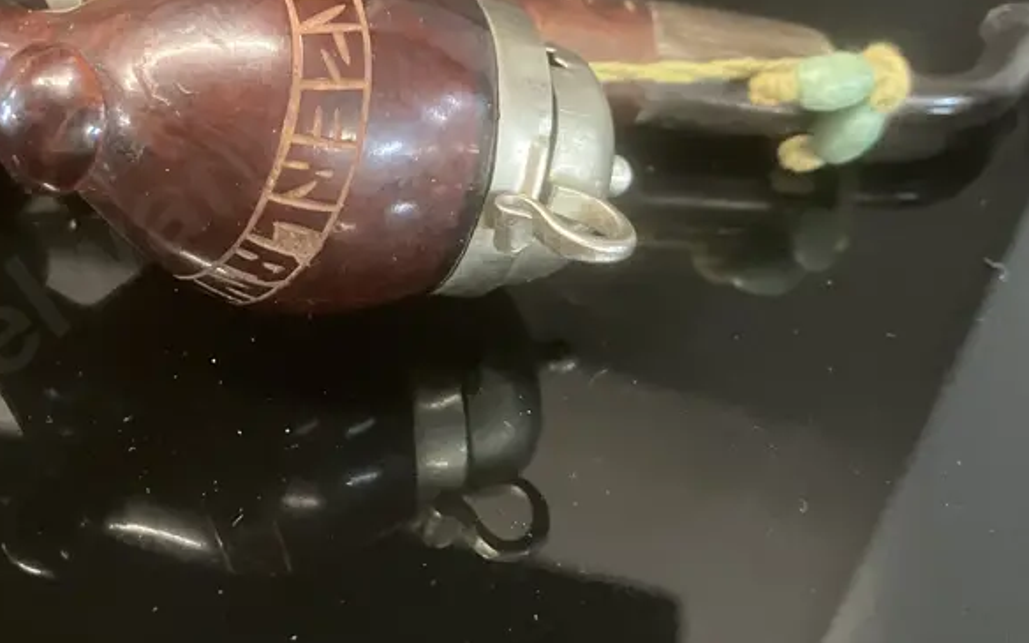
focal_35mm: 52
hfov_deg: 38.1
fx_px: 1458
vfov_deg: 24.5
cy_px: 127
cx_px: 285
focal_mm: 3.99
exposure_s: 1/25
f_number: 1.8
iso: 640
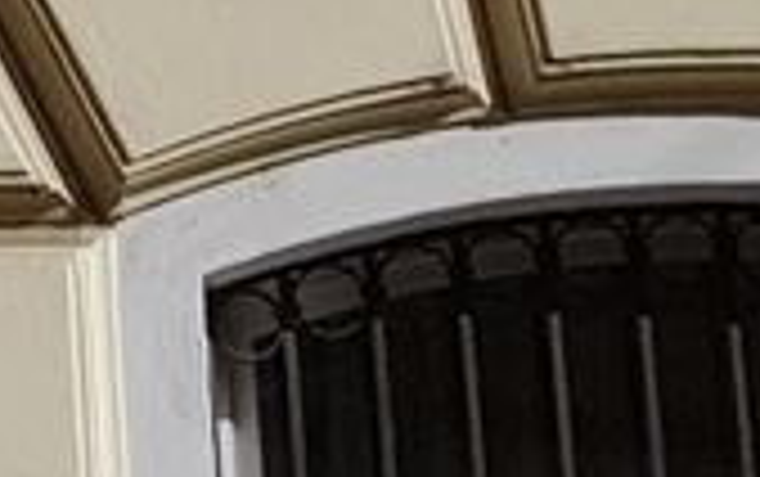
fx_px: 4084
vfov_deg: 6.3
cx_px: -1650
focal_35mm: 197
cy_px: -709
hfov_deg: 8.5
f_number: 1.7
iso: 40
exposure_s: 1/3968
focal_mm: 4.2
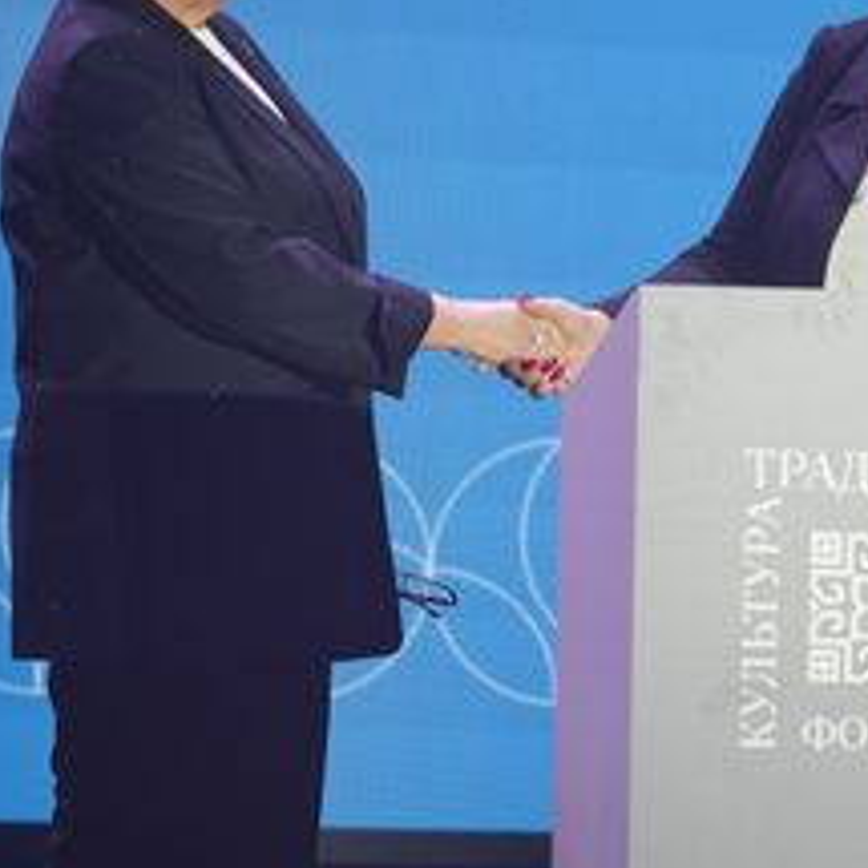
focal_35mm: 552
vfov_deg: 3.2
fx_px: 15660
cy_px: 258
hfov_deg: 3.2
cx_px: 842
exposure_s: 1/400
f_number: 2.8
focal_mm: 200
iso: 500
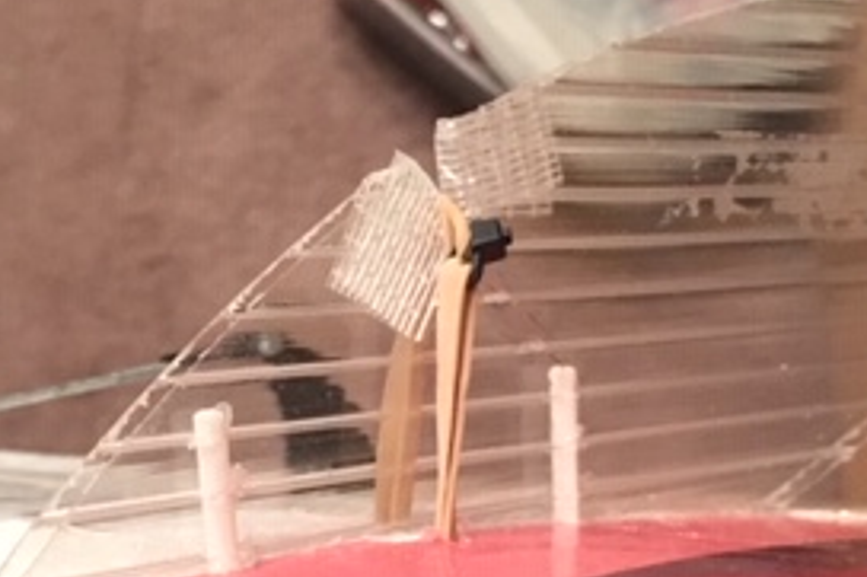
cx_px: 367
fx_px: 1709
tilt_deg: -74.5
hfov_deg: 28.4
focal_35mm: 71
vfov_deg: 19.0
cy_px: 462
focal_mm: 4.15
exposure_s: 1/17
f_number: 2.2
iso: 320
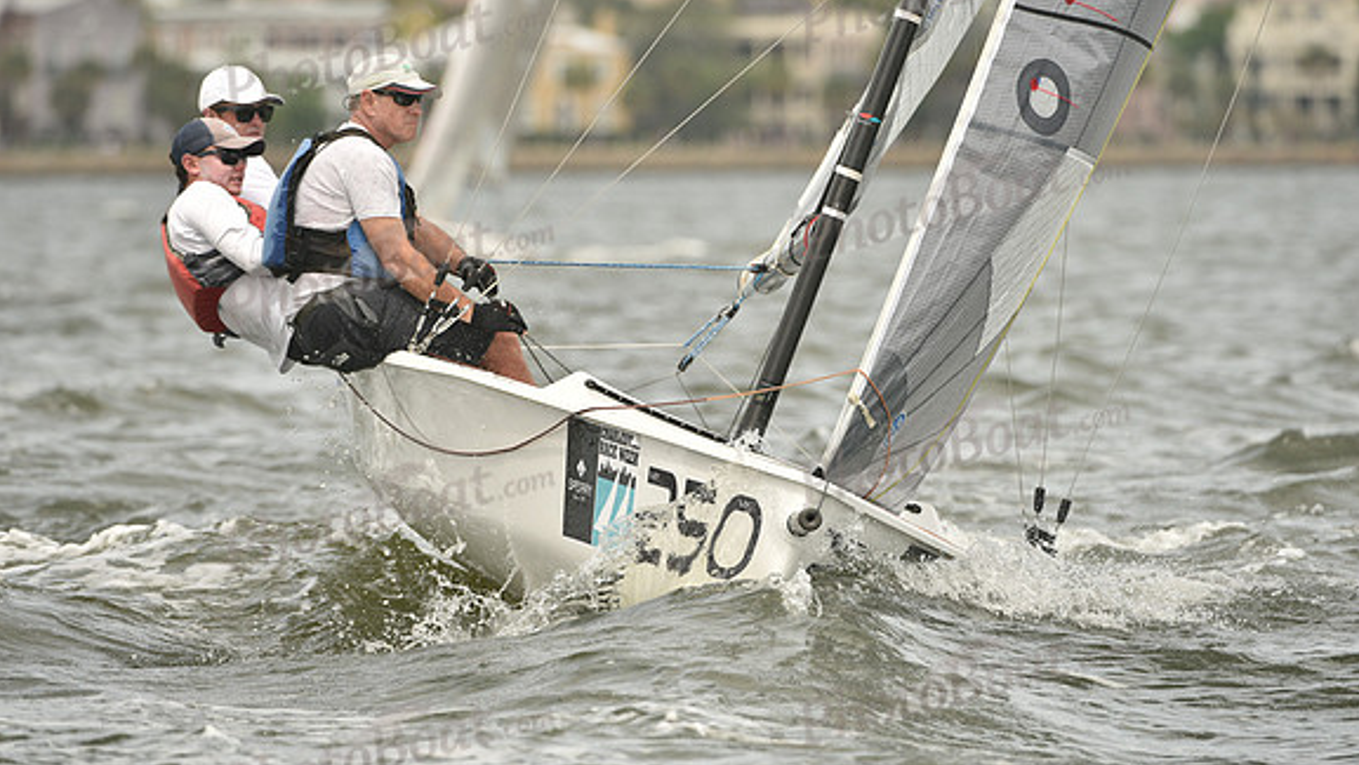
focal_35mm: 421
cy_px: 357
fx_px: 15176
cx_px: 678
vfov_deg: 2.9
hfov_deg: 5.1
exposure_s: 1/1250
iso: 320
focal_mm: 400
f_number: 6.3
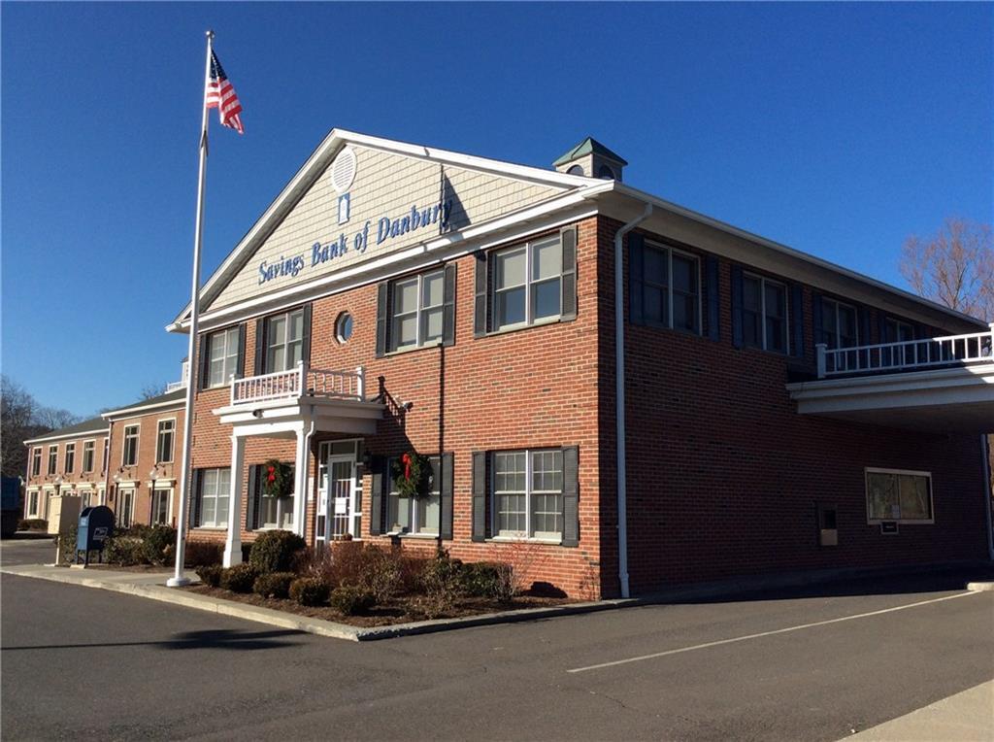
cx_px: 497
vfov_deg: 44.0
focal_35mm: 32
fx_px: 917
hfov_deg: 56.9
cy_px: 371
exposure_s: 1/1506
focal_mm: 3.3
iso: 32
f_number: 2.4
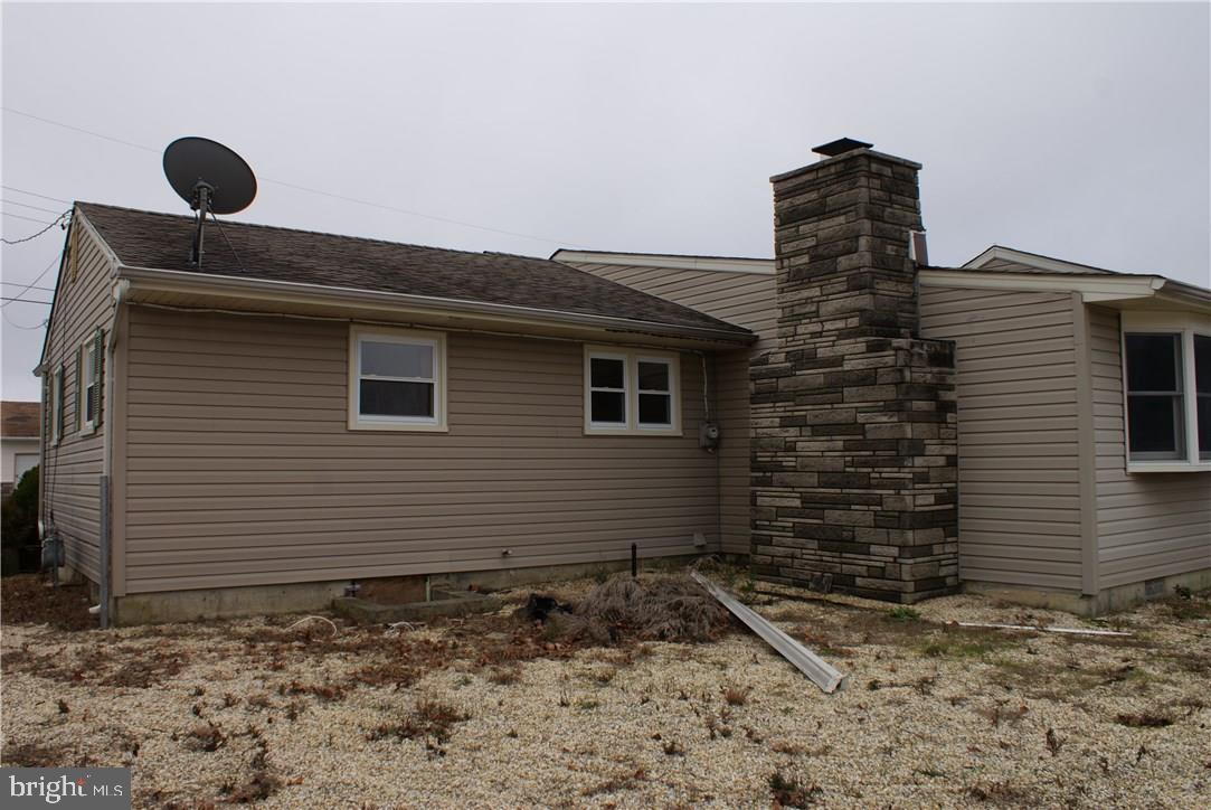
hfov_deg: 67.3
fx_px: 909
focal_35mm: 27
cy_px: 405
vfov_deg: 48.0
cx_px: 606
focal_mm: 18
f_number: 8
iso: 100
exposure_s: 1/80
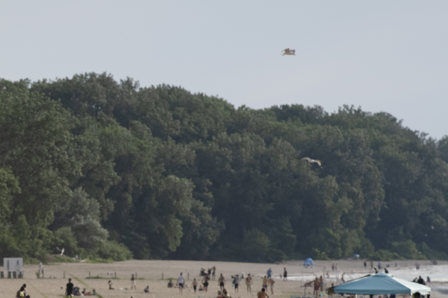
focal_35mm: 211
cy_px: 263
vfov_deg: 6.5
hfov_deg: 9.7
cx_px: -47
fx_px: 2625
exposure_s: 1/4000
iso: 2000
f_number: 4.5
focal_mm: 85
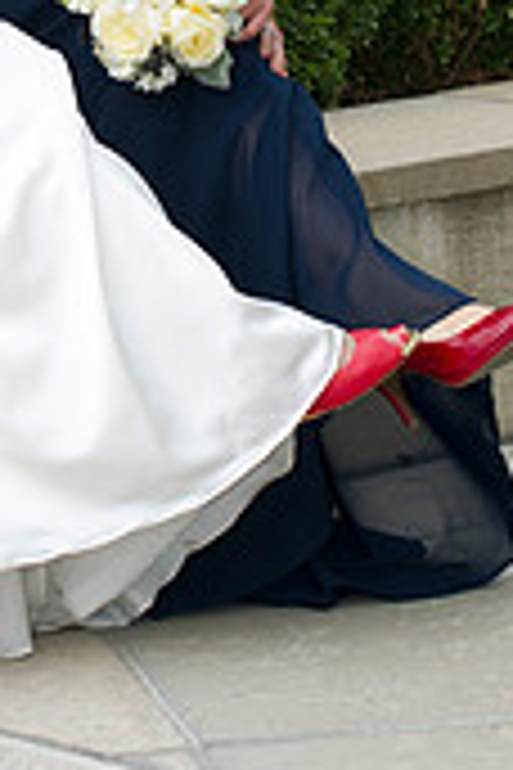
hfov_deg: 4.7
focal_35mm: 289
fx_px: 6177
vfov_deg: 7.1
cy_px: 23
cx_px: -11
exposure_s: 1/200
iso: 200
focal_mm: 110
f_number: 4.5
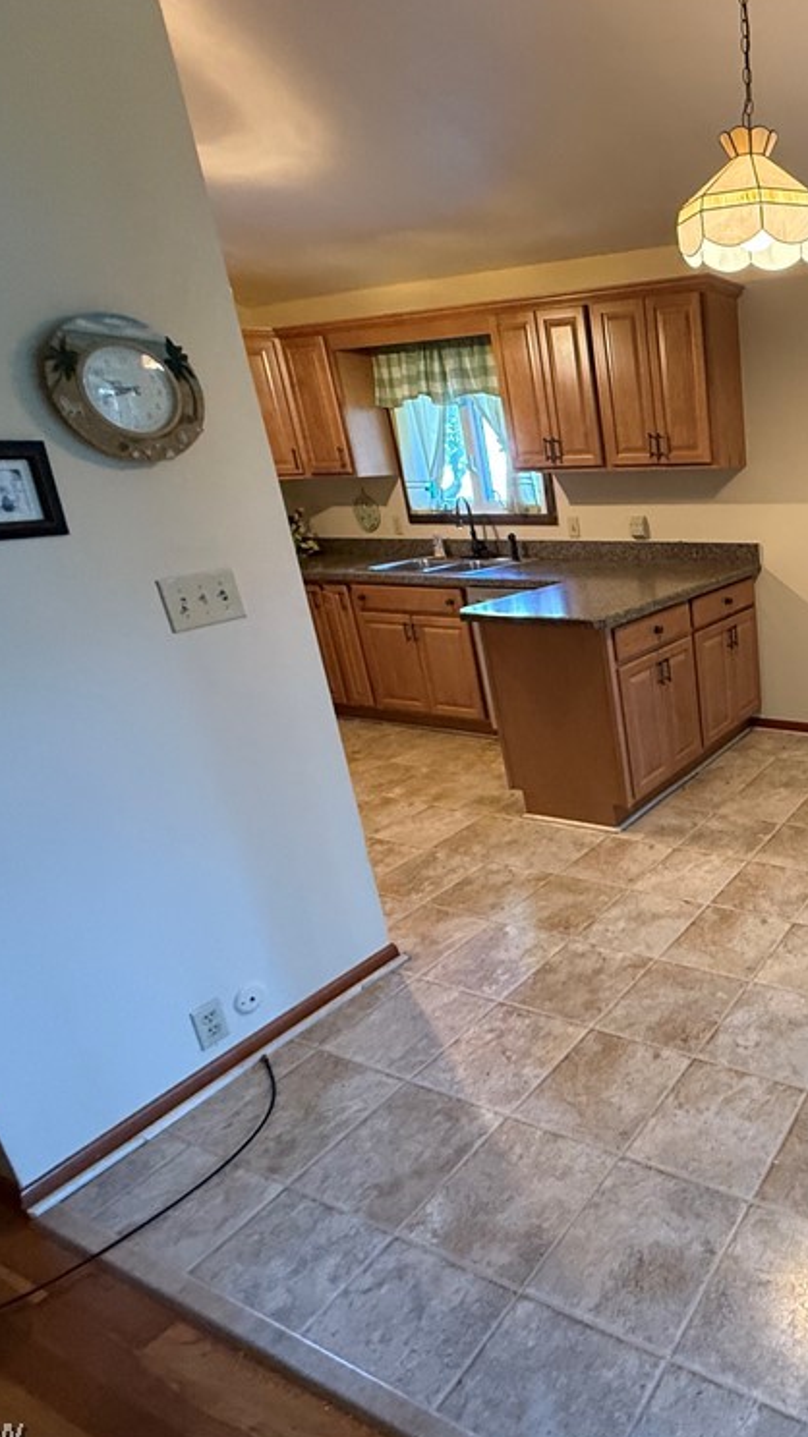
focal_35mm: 21
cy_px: 722
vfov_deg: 83.9
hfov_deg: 45.1
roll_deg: +1.4
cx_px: 814
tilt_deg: -18.6
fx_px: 801
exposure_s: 1/60
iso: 500
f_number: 2.2
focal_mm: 2.22
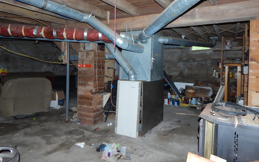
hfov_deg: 74.8
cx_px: 131
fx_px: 169
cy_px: 69
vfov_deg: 50.9
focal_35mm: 24
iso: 360
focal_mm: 4
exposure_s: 1/30
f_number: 3
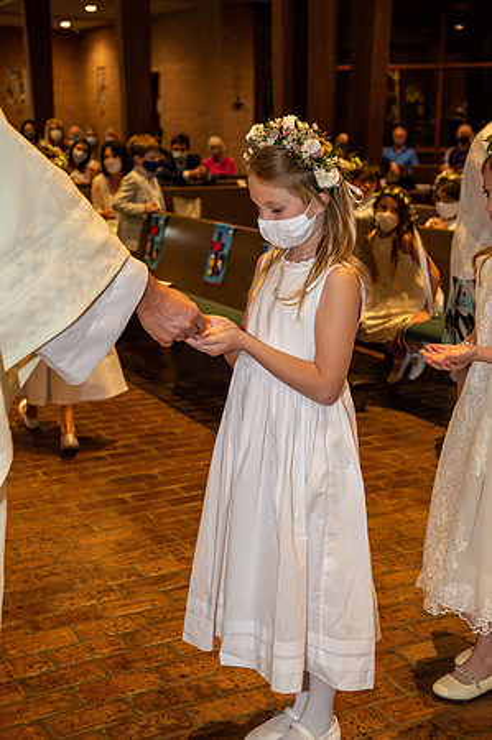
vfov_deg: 38.2
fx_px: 1068
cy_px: 370
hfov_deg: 25.9
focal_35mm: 52
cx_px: 246
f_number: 5
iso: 1600
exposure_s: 1/125
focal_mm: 52
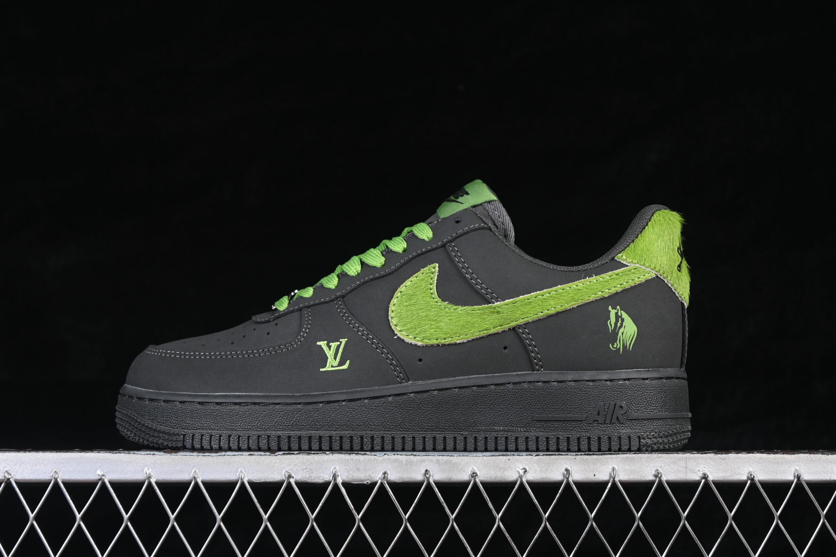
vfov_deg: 18.2
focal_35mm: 75
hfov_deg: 27.0
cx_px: 418
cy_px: 278
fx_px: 1742
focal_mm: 50
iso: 160
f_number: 6.3
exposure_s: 1/60
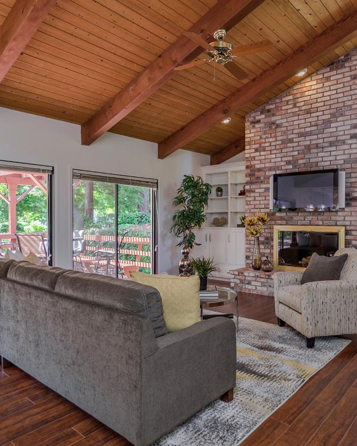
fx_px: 343
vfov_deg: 66.0
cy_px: 221
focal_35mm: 26
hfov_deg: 54.6
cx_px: 213
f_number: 5
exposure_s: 1/30
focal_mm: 12
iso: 100
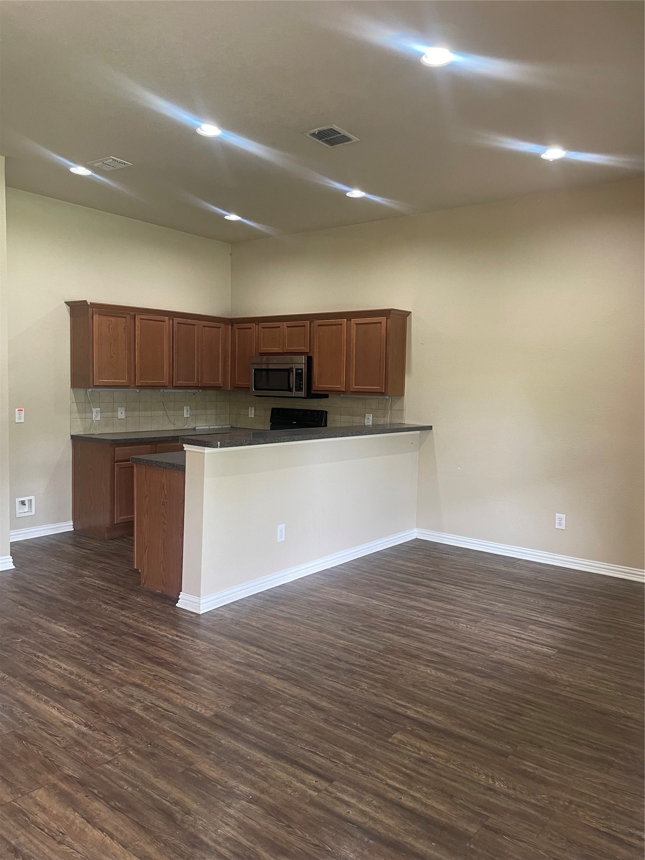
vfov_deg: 67.3
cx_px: 322
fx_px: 646
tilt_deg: -4.5
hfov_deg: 53.1
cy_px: 430
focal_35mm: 26
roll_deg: -0.8
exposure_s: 1/60
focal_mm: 4.2
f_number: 1.6
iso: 125
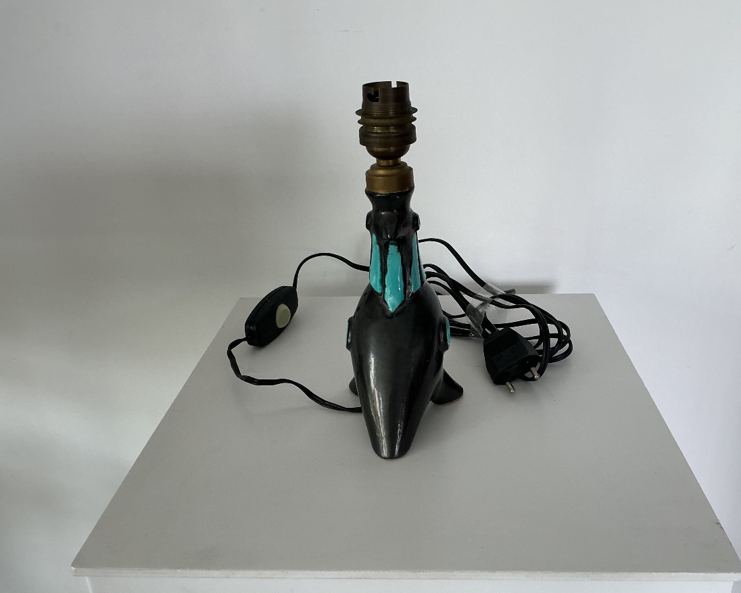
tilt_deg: -24.4
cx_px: 404
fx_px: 680
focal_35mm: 31
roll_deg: +2.2
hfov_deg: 57.1
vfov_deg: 47.1
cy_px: 303
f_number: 1.8
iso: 50
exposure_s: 1/120
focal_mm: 3
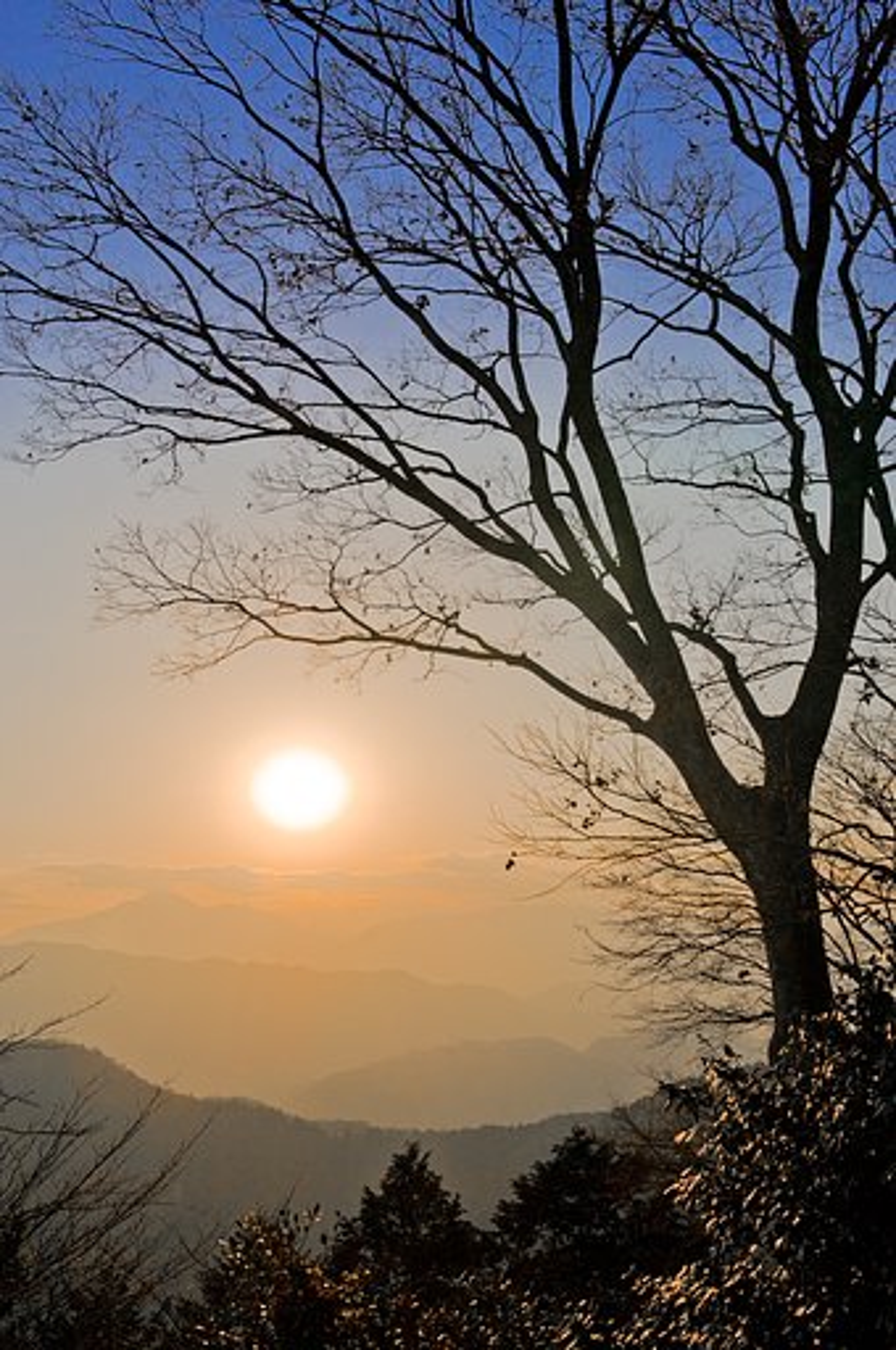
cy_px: 675
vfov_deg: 48.5
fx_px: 1497
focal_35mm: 40
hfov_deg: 33.3
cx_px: 448
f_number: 13
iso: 200
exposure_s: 1/1250
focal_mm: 40
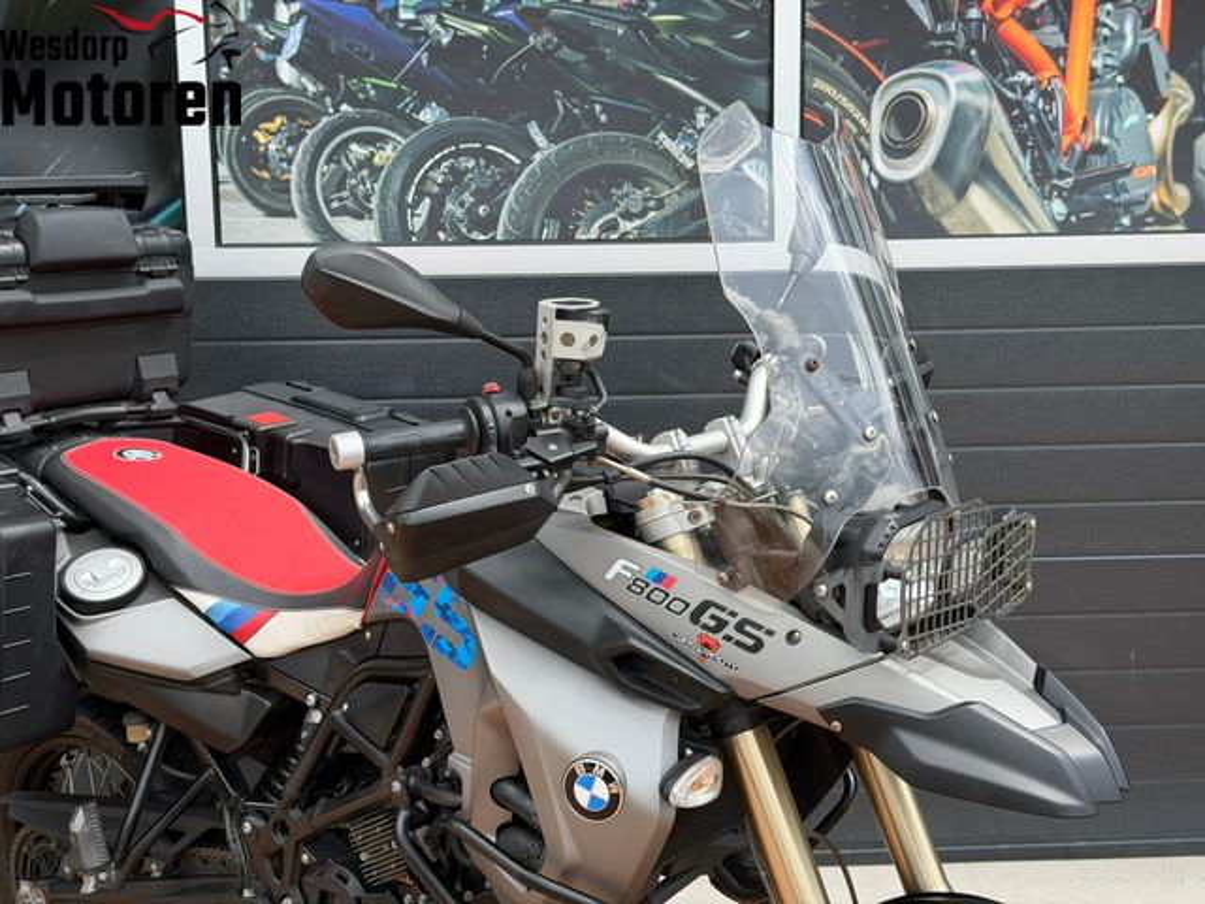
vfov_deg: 30.3
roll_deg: +1.3
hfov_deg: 39.7
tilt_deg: -8.9
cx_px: 602
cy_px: 452
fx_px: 1671
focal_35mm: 48
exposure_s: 1/1070
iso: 64
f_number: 1.78
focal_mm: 6.76
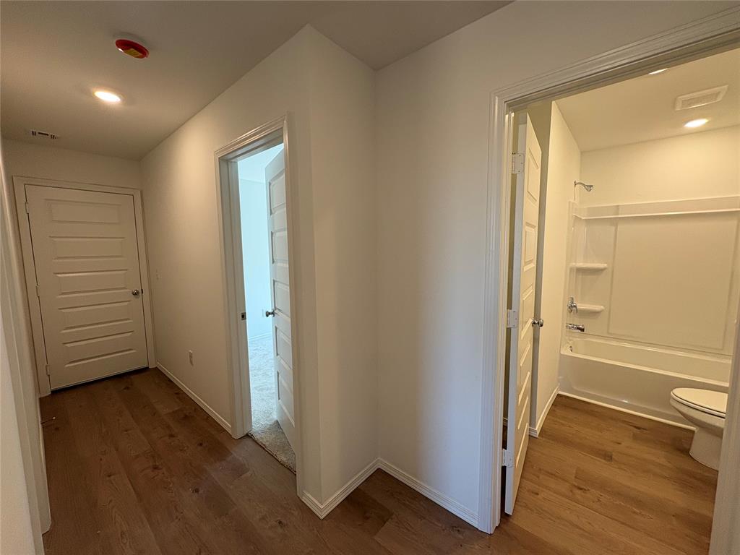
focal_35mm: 14
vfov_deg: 85.7
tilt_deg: -5.2
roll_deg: +0.9
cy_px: 278
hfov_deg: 102.1
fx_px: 299
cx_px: 370
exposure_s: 1/120
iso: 125
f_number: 2.2
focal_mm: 2.22
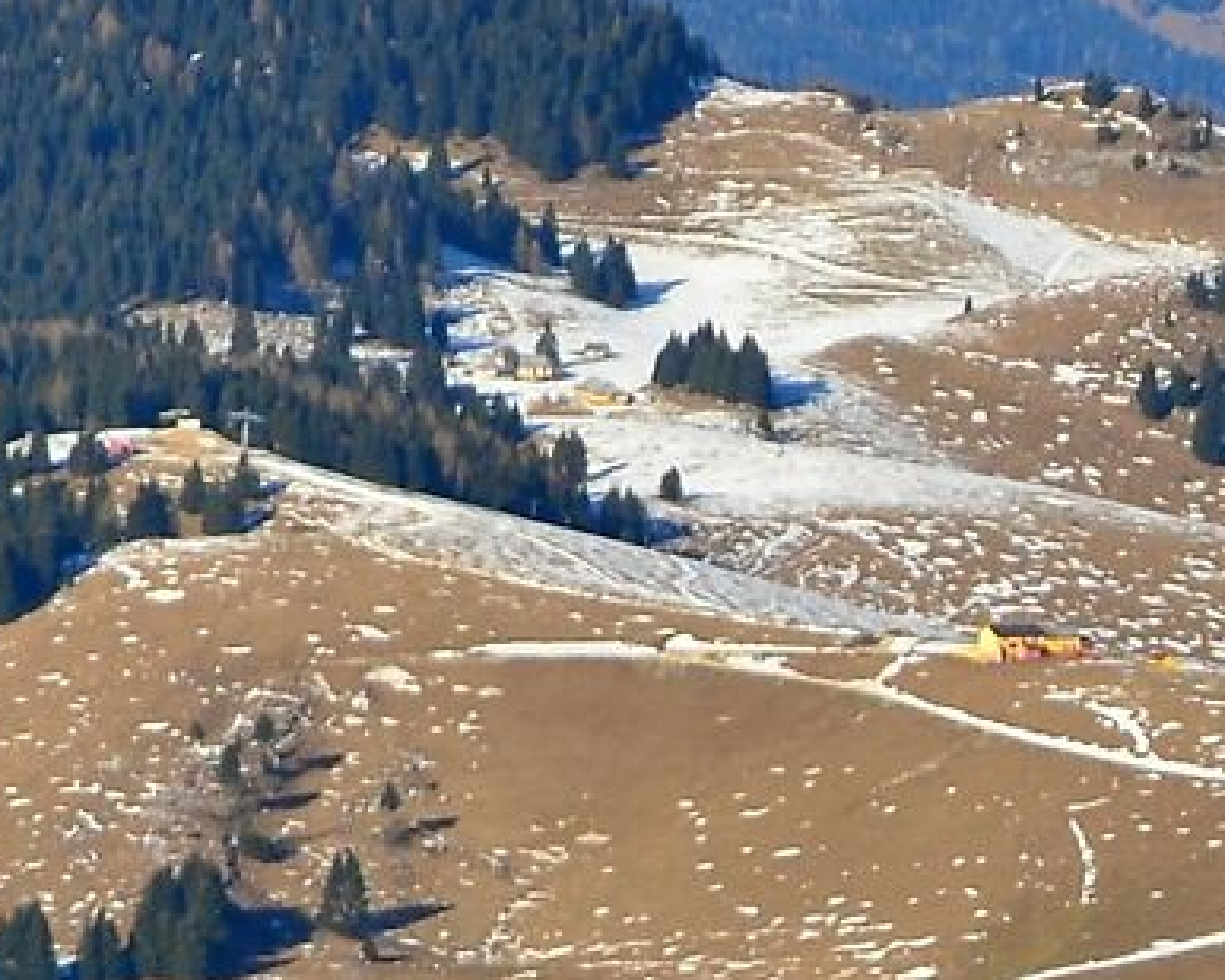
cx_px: -758
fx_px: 17733
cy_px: 720
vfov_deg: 3.2
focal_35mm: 489
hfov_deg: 3.9
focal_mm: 56
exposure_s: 1/400
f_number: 8
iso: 100
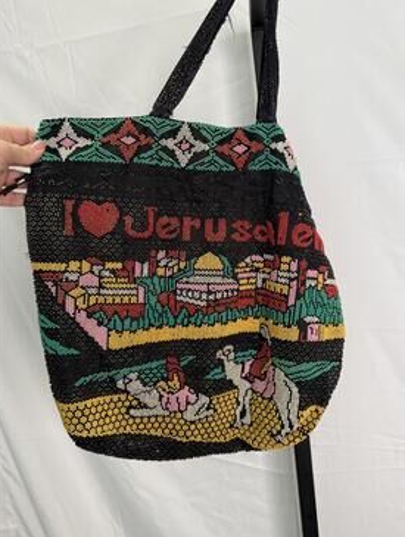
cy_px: 277
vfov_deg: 69.3
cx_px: 203
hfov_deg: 55.0
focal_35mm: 25
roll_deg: +6.5
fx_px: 389
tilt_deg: -8.5
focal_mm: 6.76
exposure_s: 1/120
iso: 160
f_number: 1.78
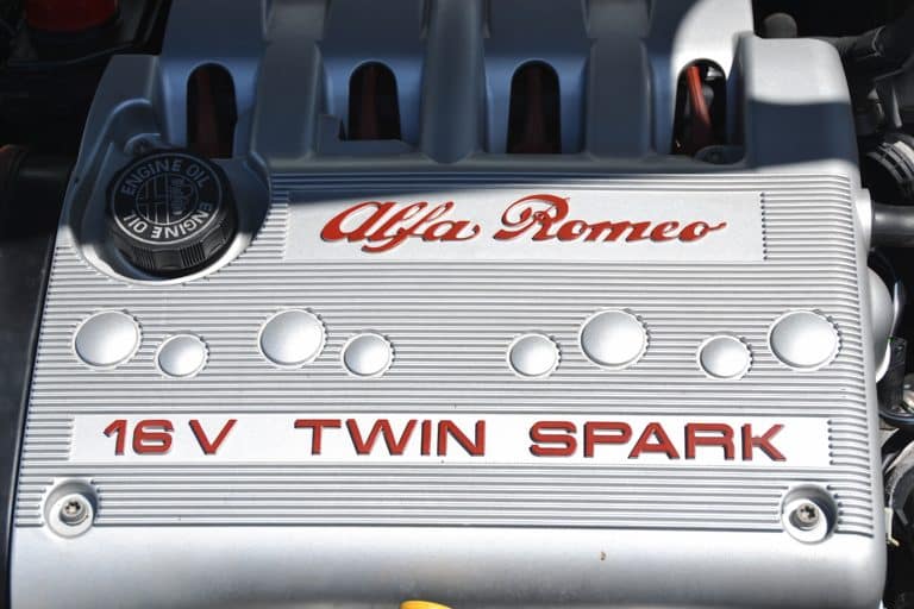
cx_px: 457
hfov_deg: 24.2
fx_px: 2132
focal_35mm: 84
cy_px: 304
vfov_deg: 16.3
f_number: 8
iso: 100
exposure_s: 1/250
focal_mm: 56
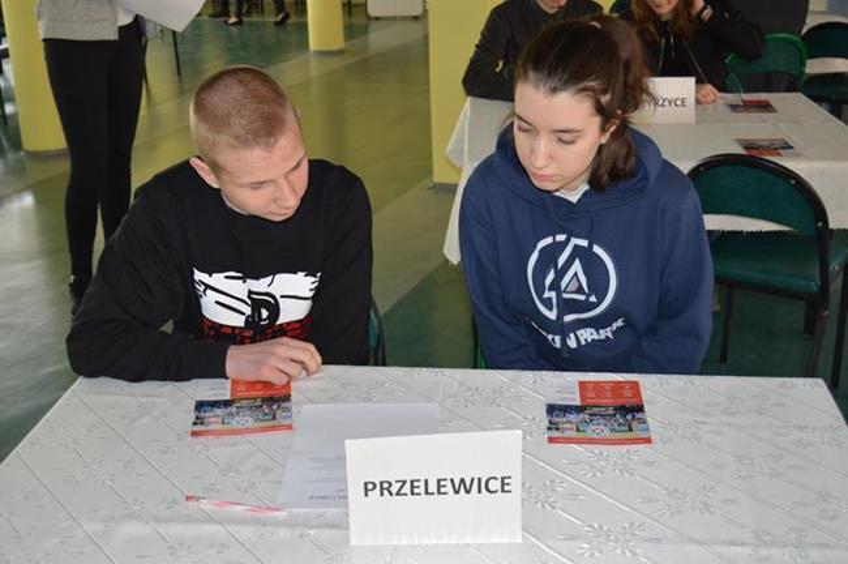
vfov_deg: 29.8
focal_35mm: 45
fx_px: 1059
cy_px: 282
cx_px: 424
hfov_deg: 43.6
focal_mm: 30
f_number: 4.2
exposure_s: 1/60
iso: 450
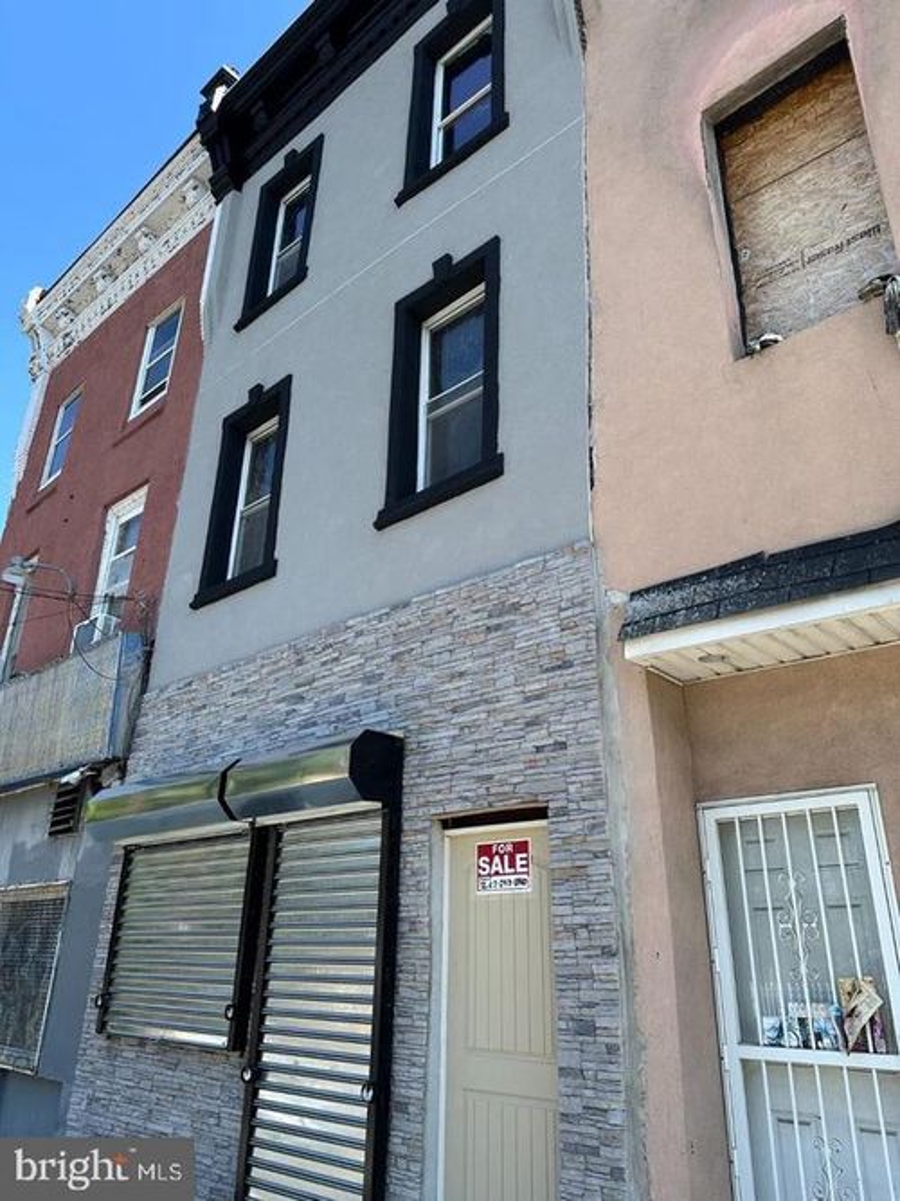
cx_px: 450
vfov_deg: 71.6
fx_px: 832
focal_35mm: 24
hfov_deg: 56.8
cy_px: 600
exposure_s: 1/1562
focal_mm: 6.86
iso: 80
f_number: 1.78
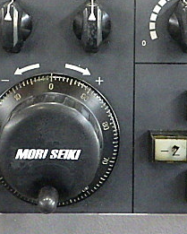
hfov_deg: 22.8
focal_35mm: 67
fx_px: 463
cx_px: 84
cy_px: 26
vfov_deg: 27.3
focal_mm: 5
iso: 1600
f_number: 3.5
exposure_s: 1/45
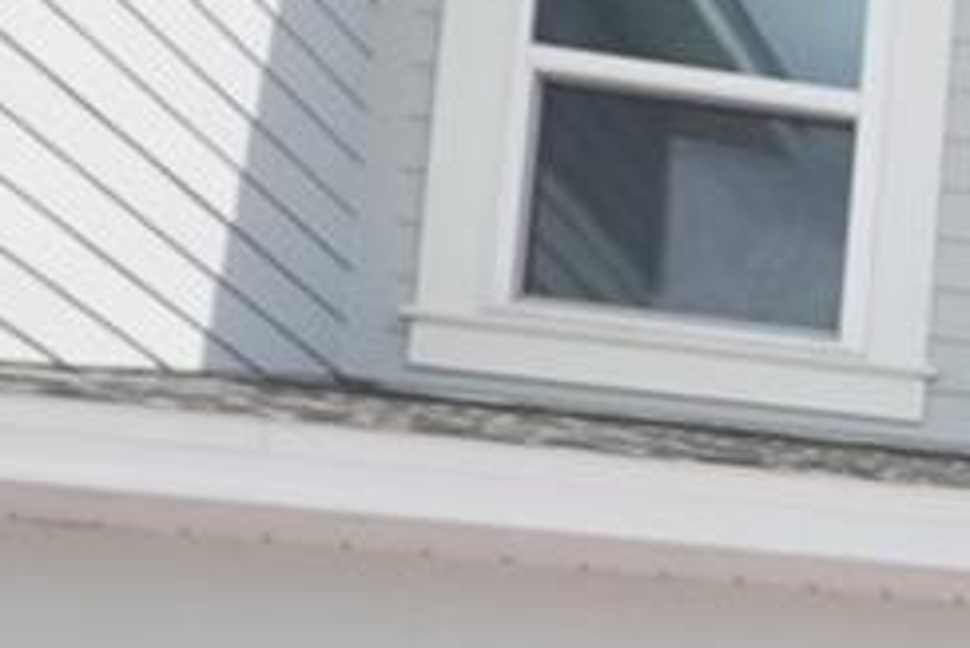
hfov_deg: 11.4
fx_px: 2831
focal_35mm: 105
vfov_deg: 12.1
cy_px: 1139
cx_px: 2910
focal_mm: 11
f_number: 5.6
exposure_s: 1/250
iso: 100
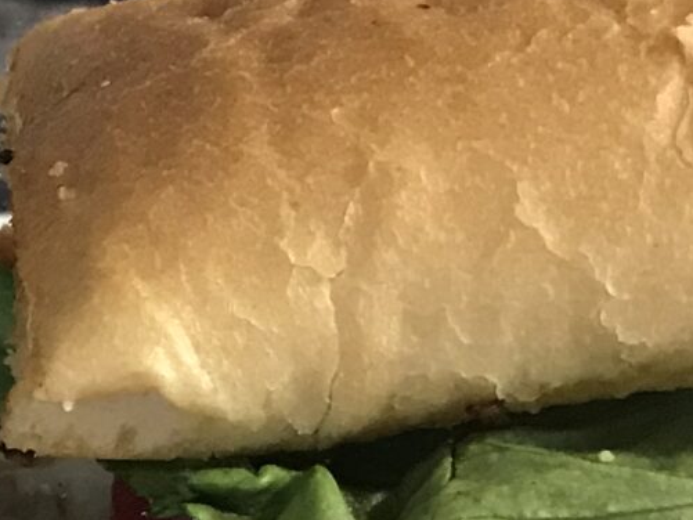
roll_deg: -2.1
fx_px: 2863
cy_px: 834
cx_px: -585
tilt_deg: -40.1
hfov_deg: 12.5
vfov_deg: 10.0
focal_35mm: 143
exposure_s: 1/15
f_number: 1.8
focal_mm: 3.99
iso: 64
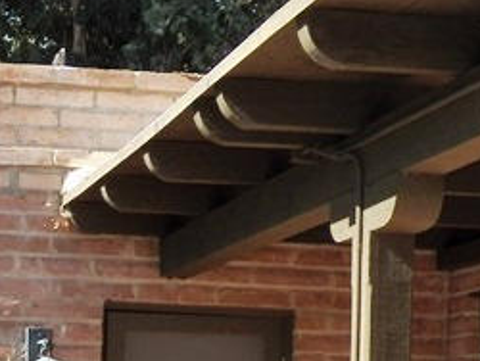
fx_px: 1555
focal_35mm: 112
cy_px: 505
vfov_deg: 12.7
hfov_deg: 17.1
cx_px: -27
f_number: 4
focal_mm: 4.9
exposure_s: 1/800
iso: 125
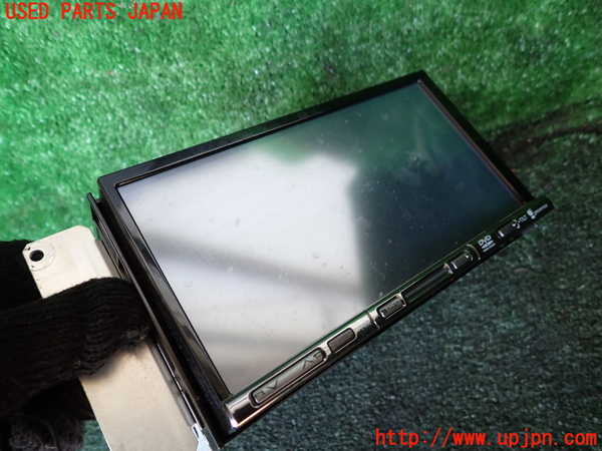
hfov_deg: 69.4
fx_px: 435
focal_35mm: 25
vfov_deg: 54.9
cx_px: 301
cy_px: 226
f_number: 2
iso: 200
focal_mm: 4.5
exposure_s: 1/50
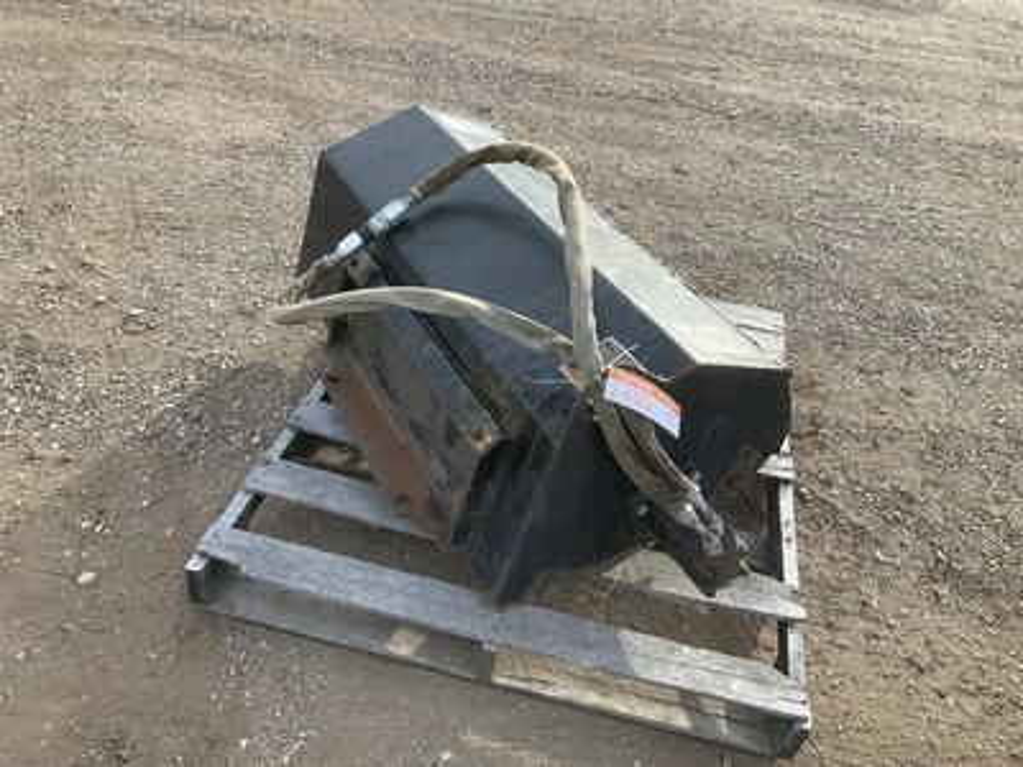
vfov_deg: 48.2
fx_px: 857
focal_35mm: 29
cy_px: 384
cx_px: 512
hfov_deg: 61.7
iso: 25
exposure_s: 1/383
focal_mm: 3
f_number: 1.8
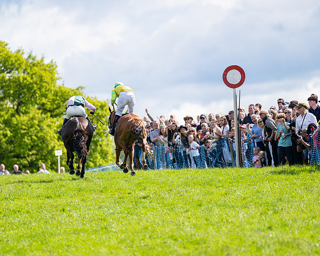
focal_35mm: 355
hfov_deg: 5.4
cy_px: 137
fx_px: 3362
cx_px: 136
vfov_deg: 4.4
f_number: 4
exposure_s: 1/1600
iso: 200
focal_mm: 280
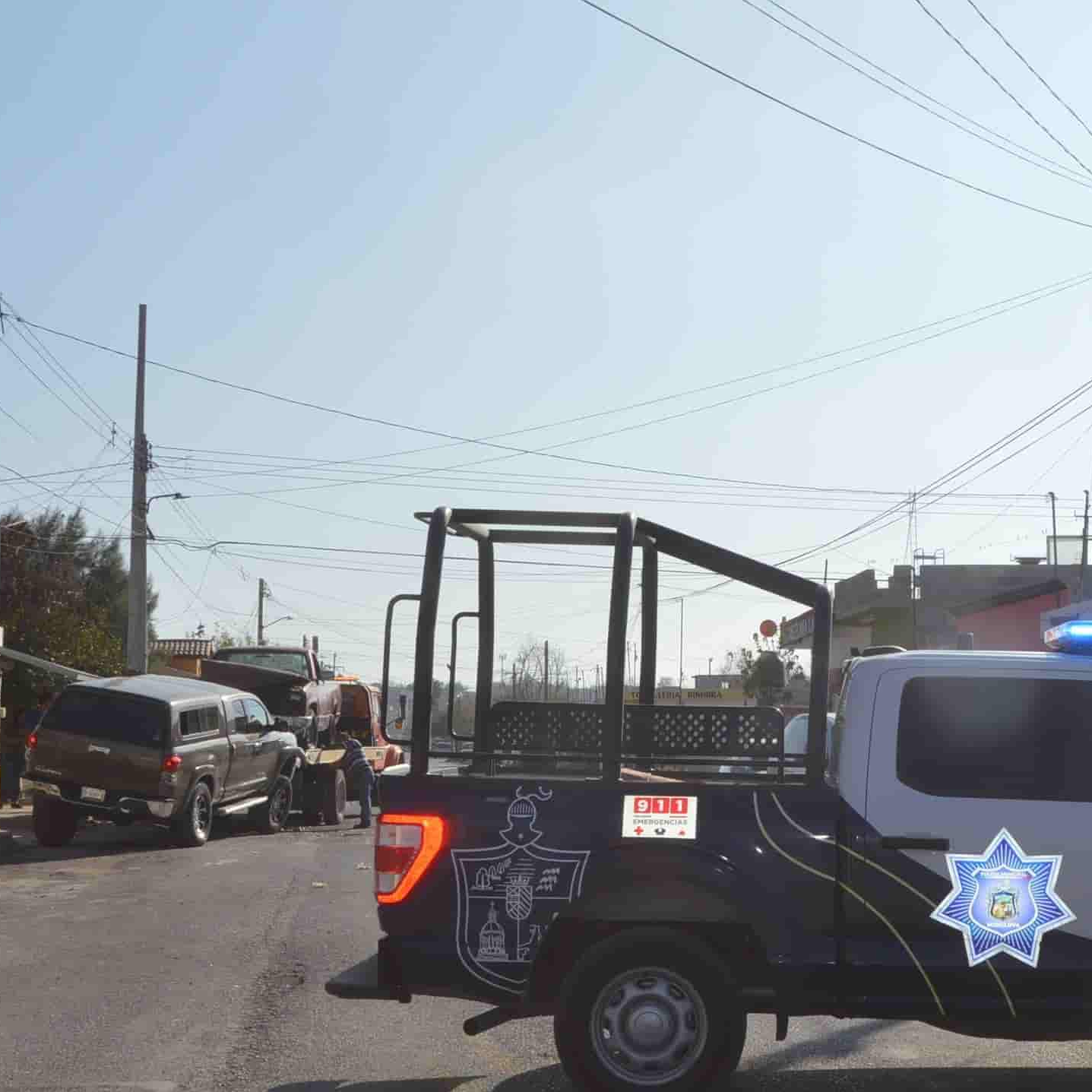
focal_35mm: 64
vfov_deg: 26.9
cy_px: 540
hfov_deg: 26.4
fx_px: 2284
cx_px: 864
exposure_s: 1/200
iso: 100
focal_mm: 24
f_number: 14
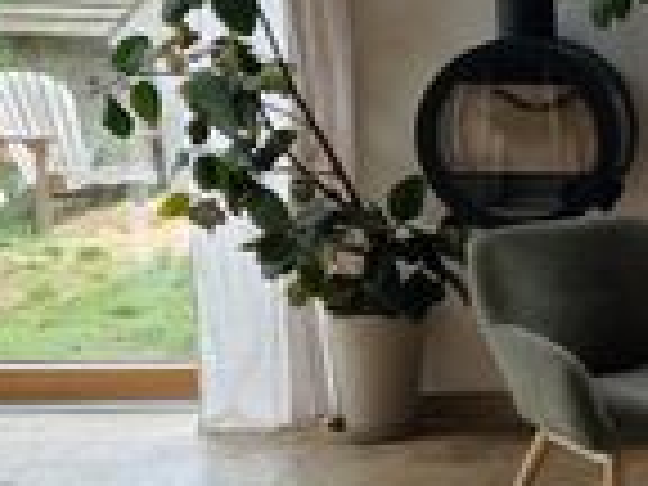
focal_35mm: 96
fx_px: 1797
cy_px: 202
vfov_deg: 15.4
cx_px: 1035
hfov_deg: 17.8
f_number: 1.8
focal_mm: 5.4
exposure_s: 1/180
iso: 50
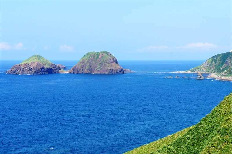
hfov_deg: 24.7
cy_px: 77
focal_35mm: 82
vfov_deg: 16.5
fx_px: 531
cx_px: 116
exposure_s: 1/200
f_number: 13
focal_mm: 55
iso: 200
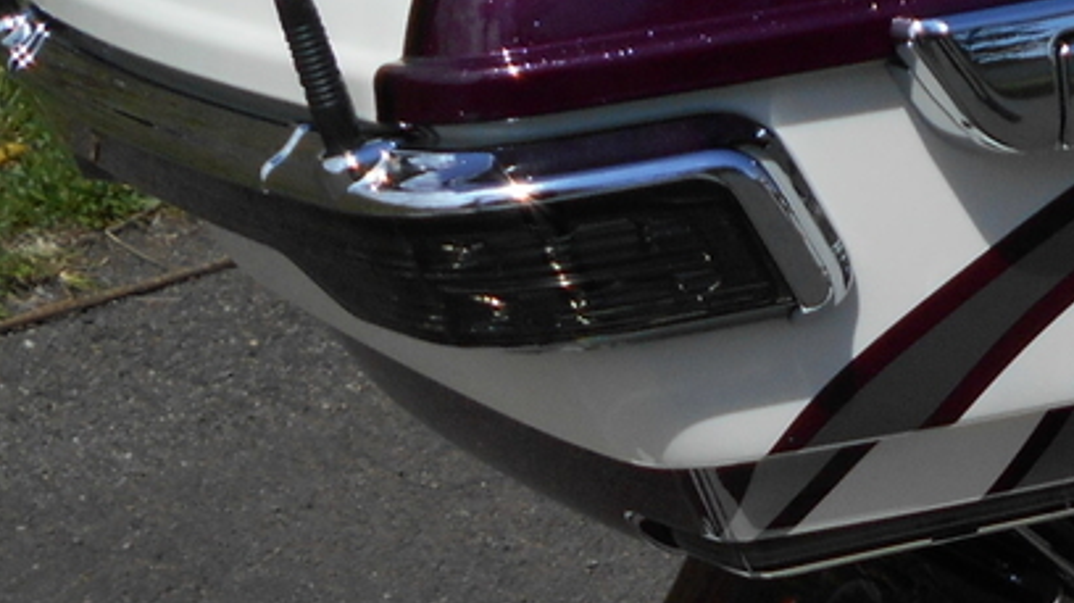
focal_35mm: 125
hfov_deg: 16.7
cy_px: 1088
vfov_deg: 9.2
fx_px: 3558
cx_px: 1113
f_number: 3.9
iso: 80
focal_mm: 6.7
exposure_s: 1/1600
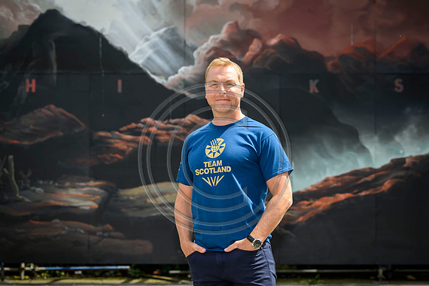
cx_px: 216
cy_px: 158
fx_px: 1585
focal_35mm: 133
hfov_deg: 15.4
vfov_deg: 10.3
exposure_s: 1/250
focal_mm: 110
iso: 160
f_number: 5.6
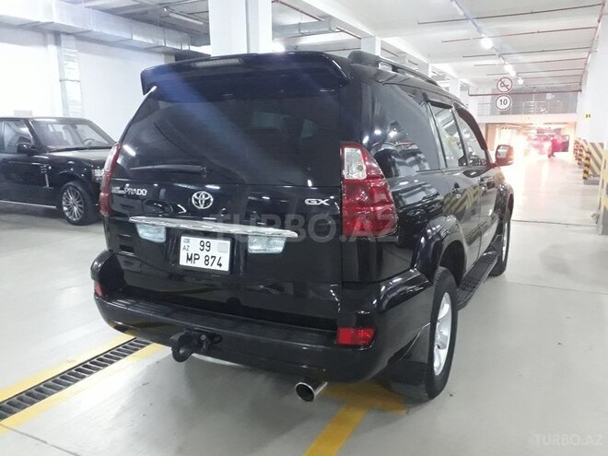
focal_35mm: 27
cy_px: 228
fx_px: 474
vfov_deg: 51.4
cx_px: 304
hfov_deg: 65.3
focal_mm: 3.6
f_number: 1.9
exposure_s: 1/17
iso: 800
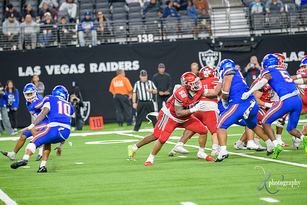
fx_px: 1995
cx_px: 147
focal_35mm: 234
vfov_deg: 5.9
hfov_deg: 8.8
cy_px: 95
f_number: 2.8
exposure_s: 1/400
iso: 1000
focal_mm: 210
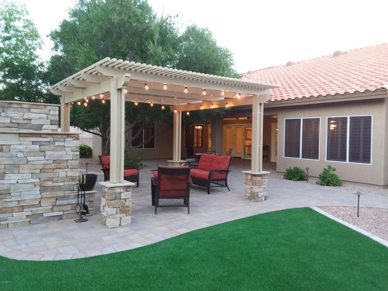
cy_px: 146
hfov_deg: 65.3
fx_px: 303
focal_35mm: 27
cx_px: 194
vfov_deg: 51.4
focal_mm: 2.91
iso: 80
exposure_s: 1/20
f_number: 1.9
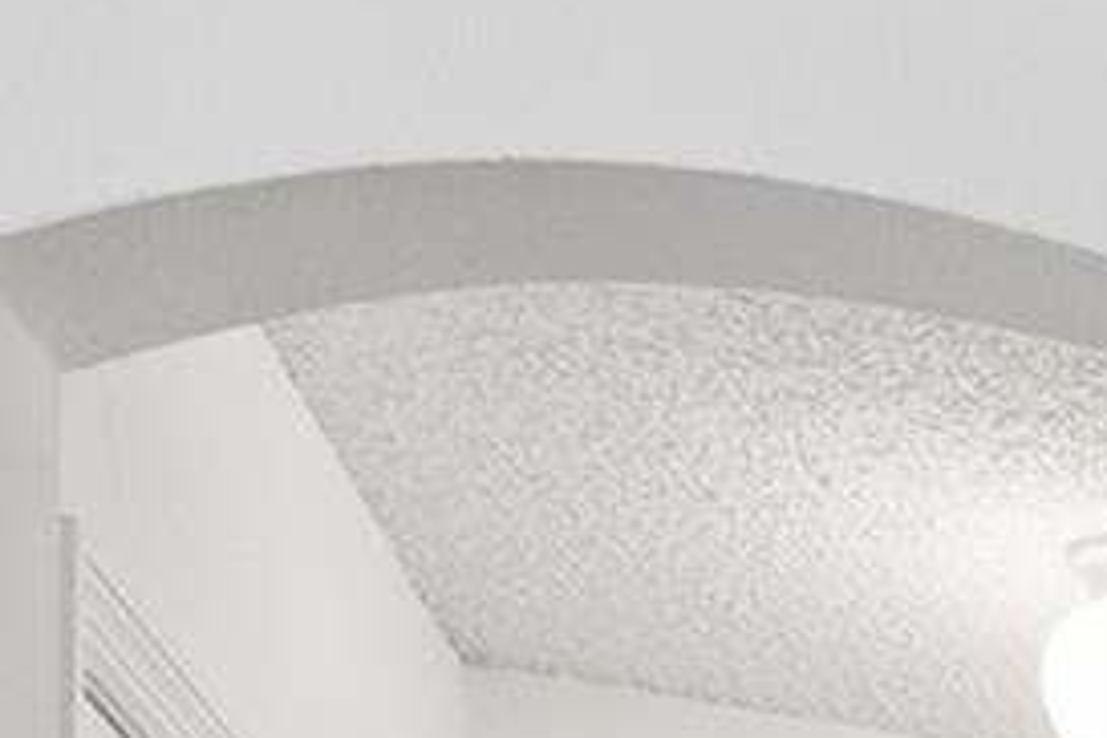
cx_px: 3147
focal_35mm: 88
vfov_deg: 11.3
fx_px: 2706
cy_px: 2048
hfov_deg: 12.3
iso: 100
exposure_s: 1/4
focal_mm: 10
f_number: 7.1
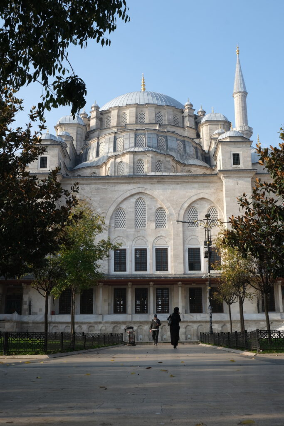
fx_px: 449
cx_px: 142
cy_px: 213
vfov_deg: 50.7
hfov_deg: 35.1
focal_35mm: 38
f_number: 13
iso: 160
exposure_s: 1/58
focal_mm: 25.4
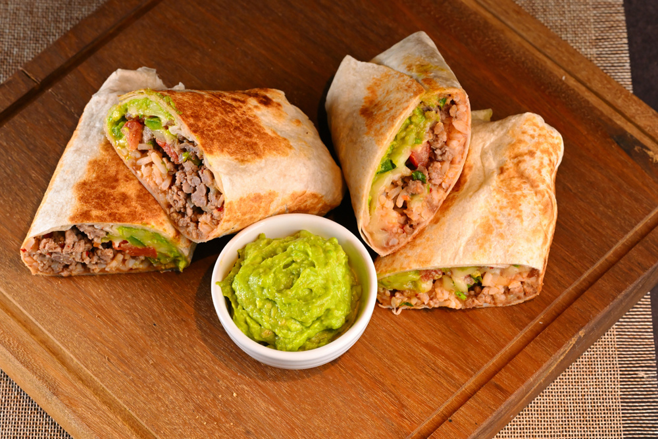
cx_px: 329
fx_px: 1919
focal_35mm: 105
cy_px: 220
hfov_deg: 19.5
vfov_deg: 13.0
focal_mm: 105
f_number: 14
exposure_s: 1/160
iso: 4000
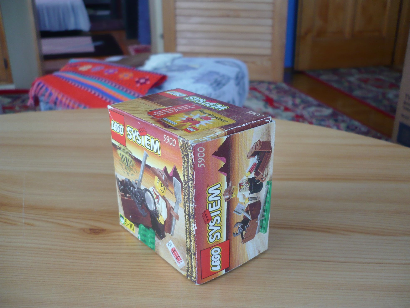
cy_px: 154
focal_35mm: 35
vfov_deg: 40.7
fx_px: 415
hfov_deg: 52.6
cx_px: 205
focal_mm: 5.8
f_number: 2.8
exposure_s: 1/30
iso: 100
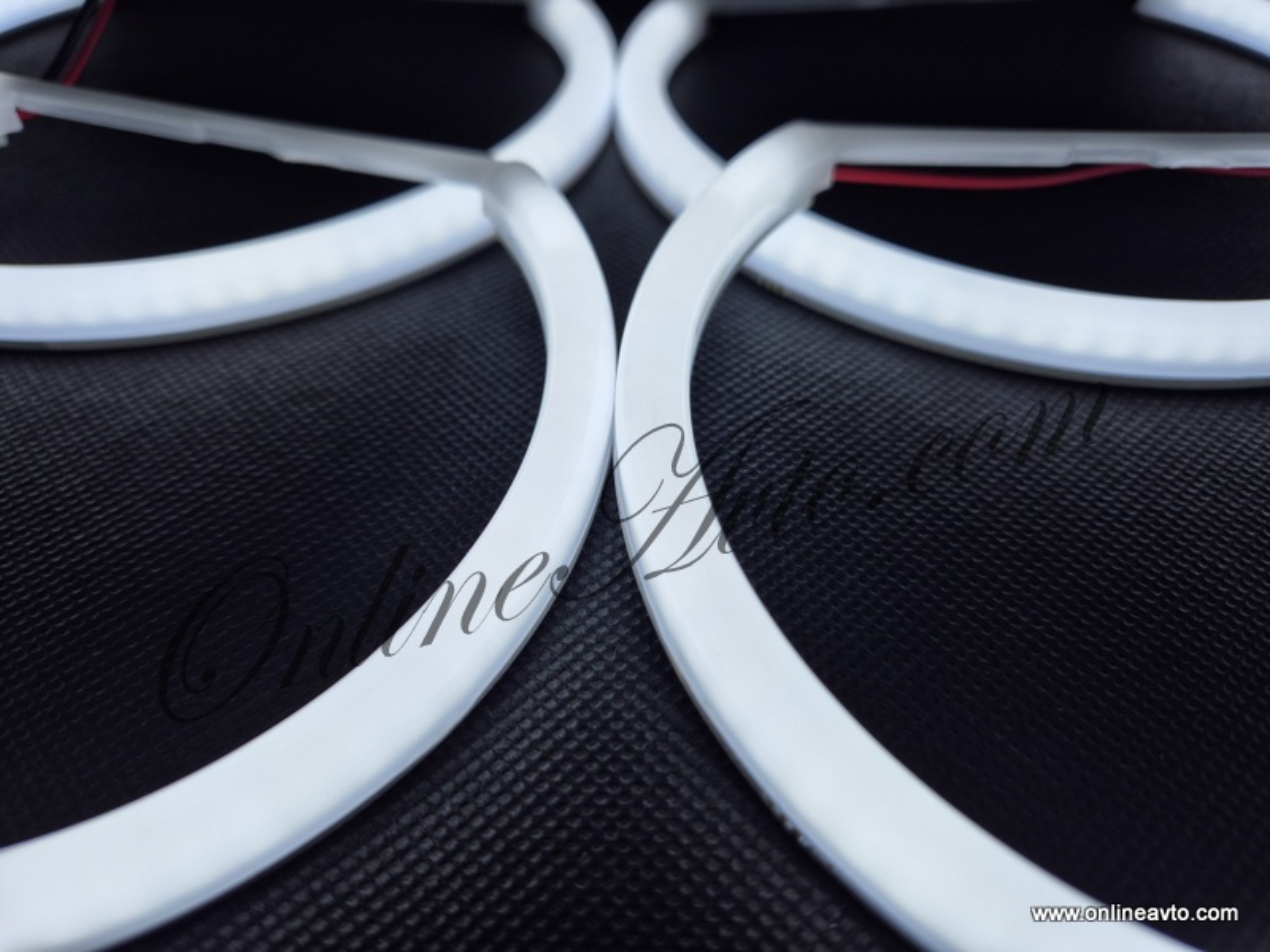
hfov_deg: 73.9
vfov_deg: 58.9
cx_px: 635
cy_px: 476
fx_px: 844
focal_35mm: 23
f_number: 1.8
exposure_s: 1/1852
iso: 25
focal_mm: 5.4
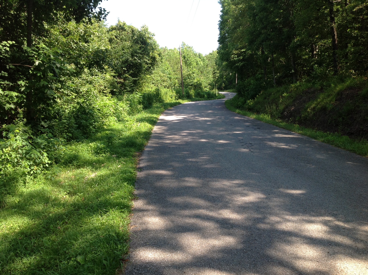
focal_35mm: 35
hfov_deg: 52.7
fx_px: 372
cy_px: 138
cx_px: 184
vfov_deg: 40.6
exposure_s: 1/343
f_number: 2.4
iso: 50
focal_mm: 4.28
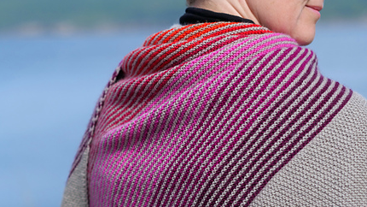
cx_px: 171
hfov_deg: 18.8
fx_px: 1110
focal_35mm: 114
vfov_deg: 10.6
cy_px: 103
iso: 200
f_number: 2.2
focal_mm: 45
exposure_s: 1/5000
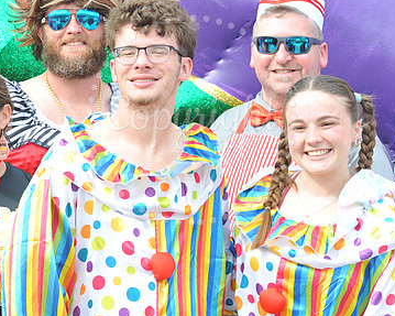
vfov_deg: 7.0
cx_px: 191
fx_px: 2571
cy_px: 119
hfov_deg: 8.8
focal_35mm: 220
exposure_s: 1/100
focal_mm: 145
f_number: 8
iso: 200
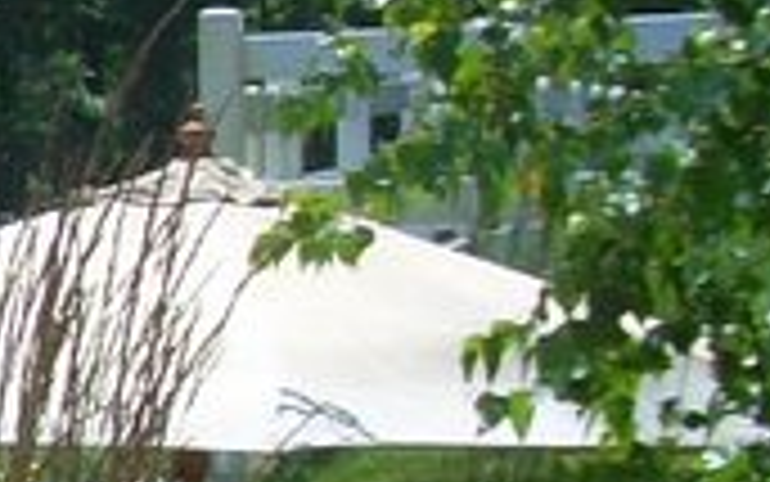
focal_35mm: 208
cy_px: 518
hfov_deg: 9.0
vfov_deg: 6.3
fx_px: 4366
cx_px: -1108
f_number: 4.3
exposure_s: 1/640
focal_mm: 5.8
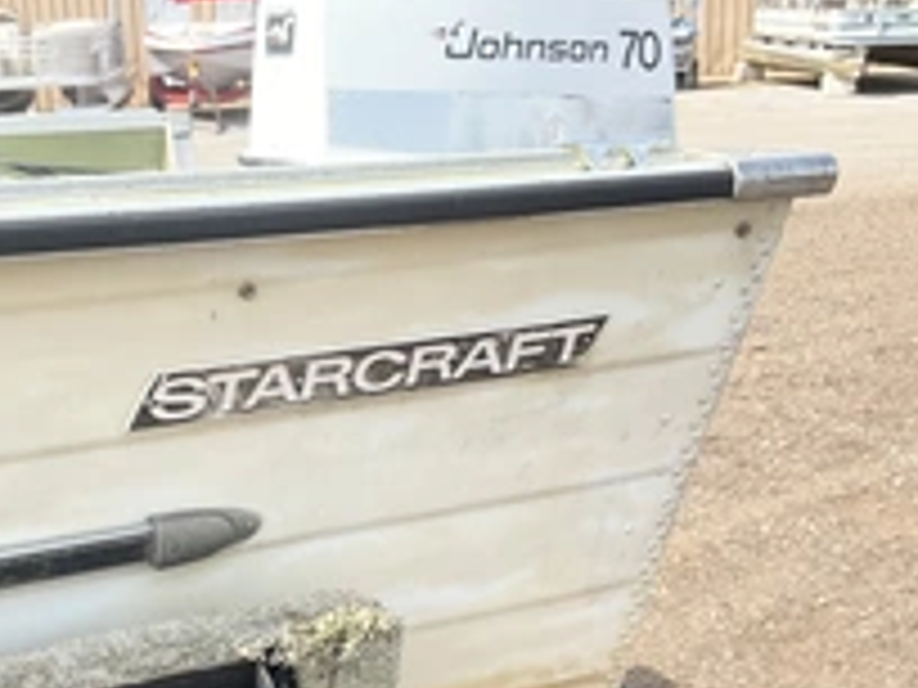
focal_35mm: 57
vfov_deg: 25.2
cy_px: 567
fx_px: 1512
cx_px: 270
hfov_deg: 33.3
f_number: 1.8
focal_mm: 3
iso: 25
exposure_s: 1/898
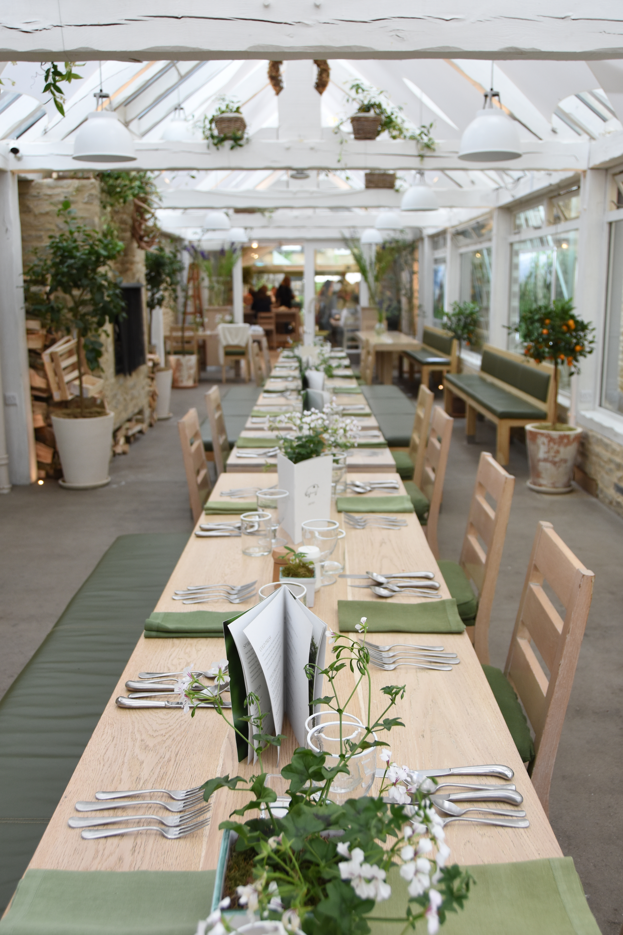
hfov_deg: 40.0
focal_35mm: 33
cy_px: 468
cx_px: 312
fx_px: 857
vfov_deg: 57.2
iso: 400
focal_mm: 22
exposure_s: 1/60
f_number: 4
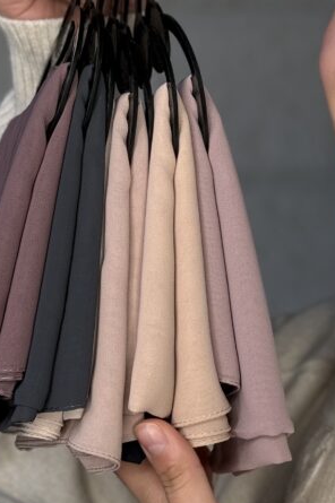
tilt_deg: +3.0
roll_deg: +1.0
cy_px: 226
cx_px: 364
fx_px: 1608
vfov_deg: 17.8
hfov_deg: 11.7
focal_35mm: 115
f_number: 1.78
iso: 50
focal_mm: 6.76
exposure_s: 1/172
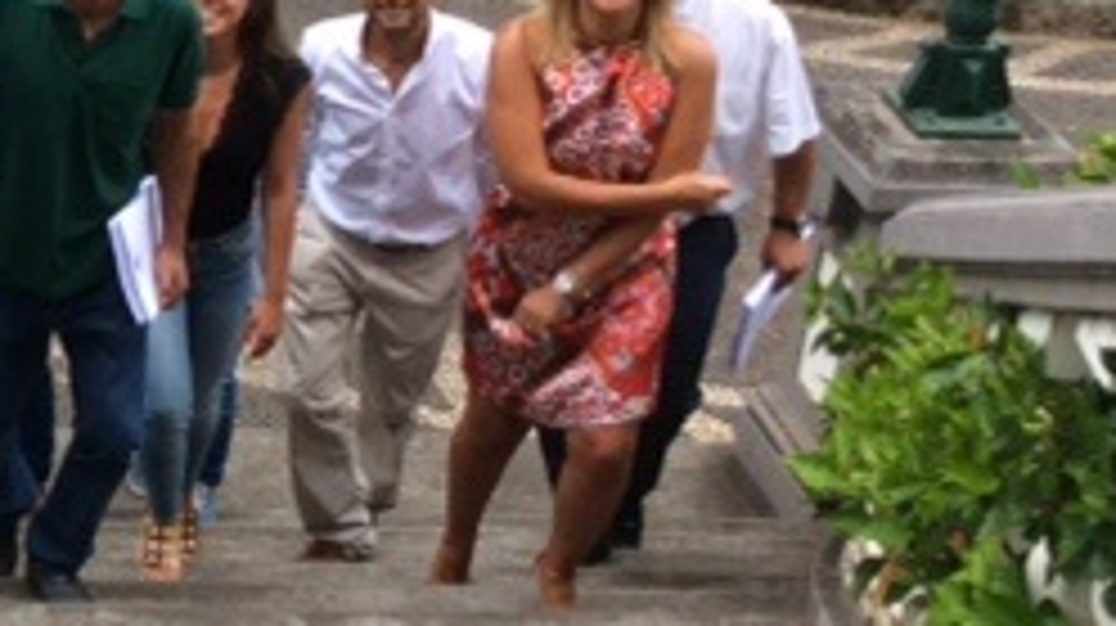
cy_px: 117
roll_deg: -0.2
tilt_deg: -25.7
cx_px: -212
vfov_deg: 13.3
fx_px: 2661
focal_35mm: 90
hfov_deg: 22.0
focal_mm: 3.3
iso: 32
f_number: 2.4
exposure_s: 1/265
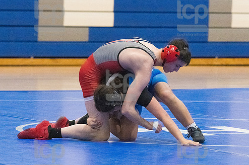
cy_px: 88
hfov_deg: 8.1
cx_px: 121
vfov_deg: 5.4
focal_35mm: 255
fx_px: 1761
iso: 10000
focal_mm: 145
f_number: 4.5
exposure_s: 1/1600
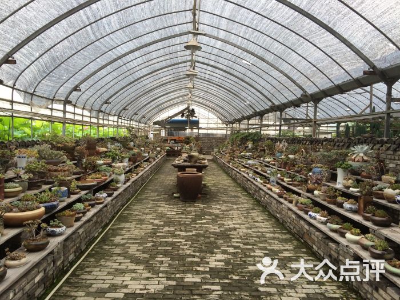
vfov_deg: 48.2
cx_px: 200
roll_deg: -3.2
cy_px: 150
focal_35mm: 29
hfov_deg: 61.7
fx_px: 335
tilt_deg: -2.8
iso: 32
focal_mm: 4.15
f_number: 2.2
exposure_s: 1/214
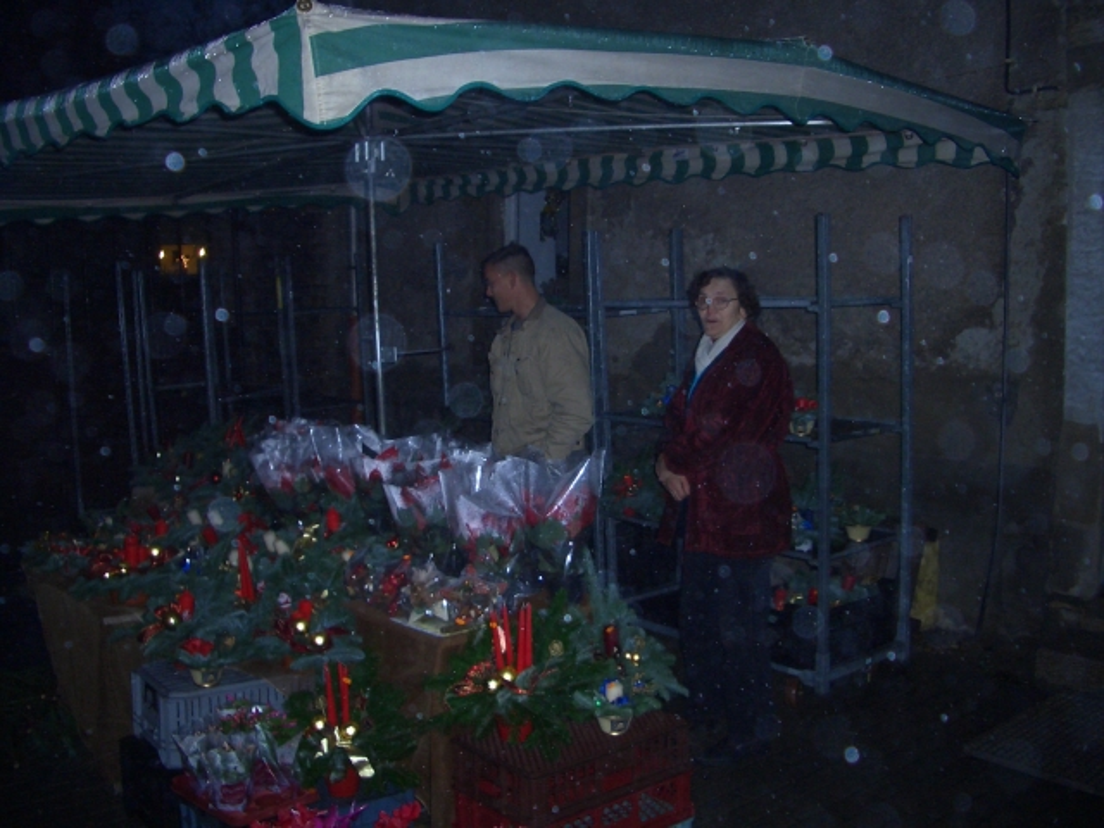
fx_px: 1116
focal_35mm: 35
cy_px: 414
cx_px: 552
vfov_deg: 40.7
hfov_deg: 52.6
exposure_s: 1/40
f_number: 2.6
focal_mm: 5.8
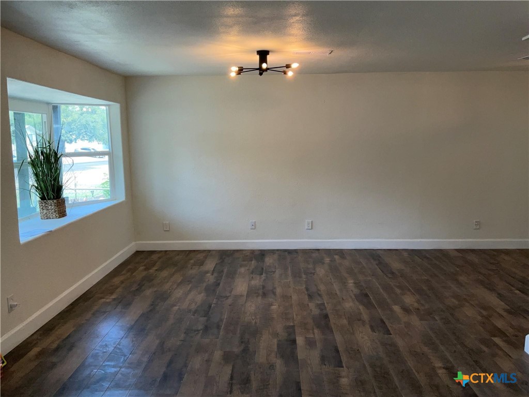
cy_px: 198
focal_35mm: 29
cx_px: 264
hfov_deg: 61.7
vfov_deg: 48.2
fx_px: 443
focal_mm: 3
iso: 16
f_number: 1.8
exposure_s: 1/135
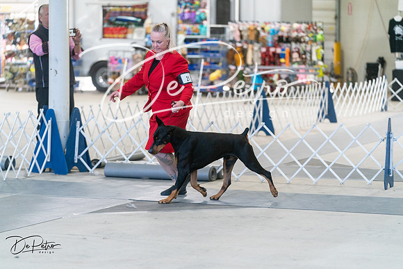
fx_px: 1467
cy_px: 134
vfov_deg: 10.5
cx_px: 202
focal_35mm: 131
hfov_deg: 15.6
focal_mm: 131
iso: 2500
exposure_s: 1/320
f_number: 2.8
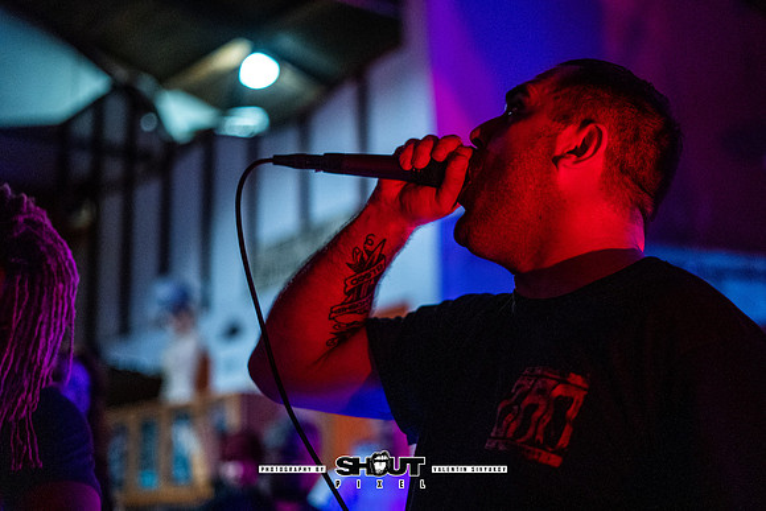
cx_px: 414
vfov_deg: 24.7
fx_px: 1167
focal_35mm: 55
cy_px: 242
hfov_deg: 36.3
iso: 3200
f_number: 1.8
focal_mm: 50
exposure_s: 1/200
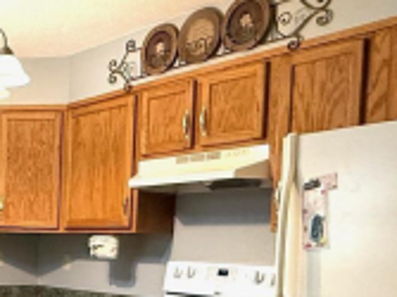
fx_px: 642
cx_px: -6
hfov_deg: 31.6
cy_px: 285
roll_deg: -1.9
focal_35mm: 56
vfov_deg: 25.0
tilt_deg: -3.6
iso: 500
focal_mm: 2.22
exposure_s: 1/60
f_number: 2.2
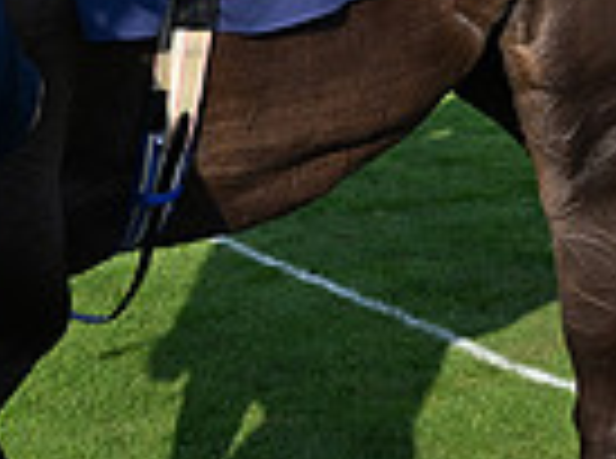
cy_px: -353
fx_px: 1739
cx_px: -22
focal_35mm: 98
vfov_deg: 13.5
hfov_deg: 19.4
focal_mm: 24
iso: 500
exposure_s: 1/2000
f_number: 6.3
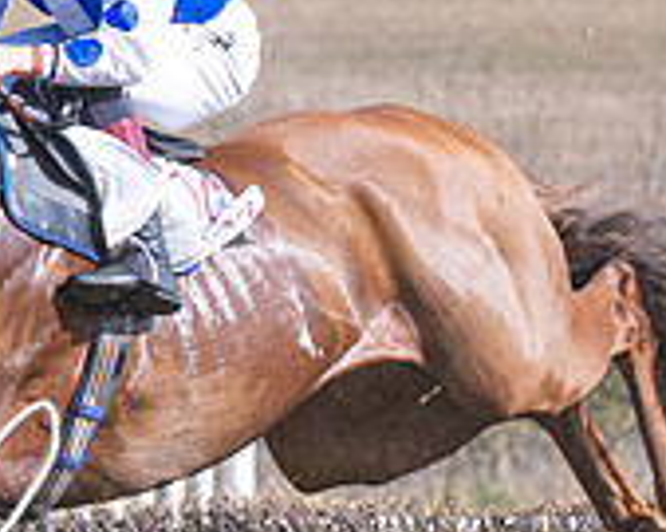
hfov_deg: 4.0
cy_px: 434
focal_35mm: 486
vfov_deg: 3.2
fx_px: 9574
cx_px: 210
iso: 200
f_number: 4
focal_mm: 94
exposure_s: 1/1600
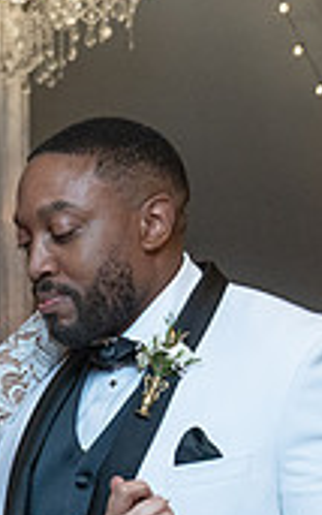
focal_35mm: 135
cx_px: 25
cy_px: 443
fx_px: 1894
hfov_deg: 9.7
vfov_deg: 15.3
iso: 2000
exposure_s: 1/200
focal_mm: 34
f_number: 4
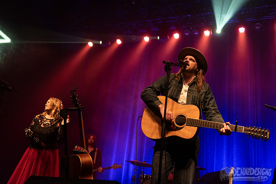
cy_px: 92
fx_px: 291
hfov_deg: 50.7
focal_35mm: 38
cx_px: 138
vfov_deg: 35.1
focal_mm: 38
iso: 2500
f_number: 3.2
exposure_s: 1/160
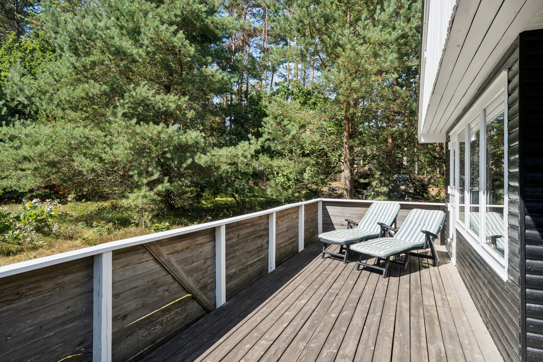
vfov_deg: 57.2
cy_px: 181
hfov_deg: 78.6
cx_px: 272
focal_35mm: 22
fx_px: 332
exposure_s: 1/100
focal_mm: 22
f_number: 14
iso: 160
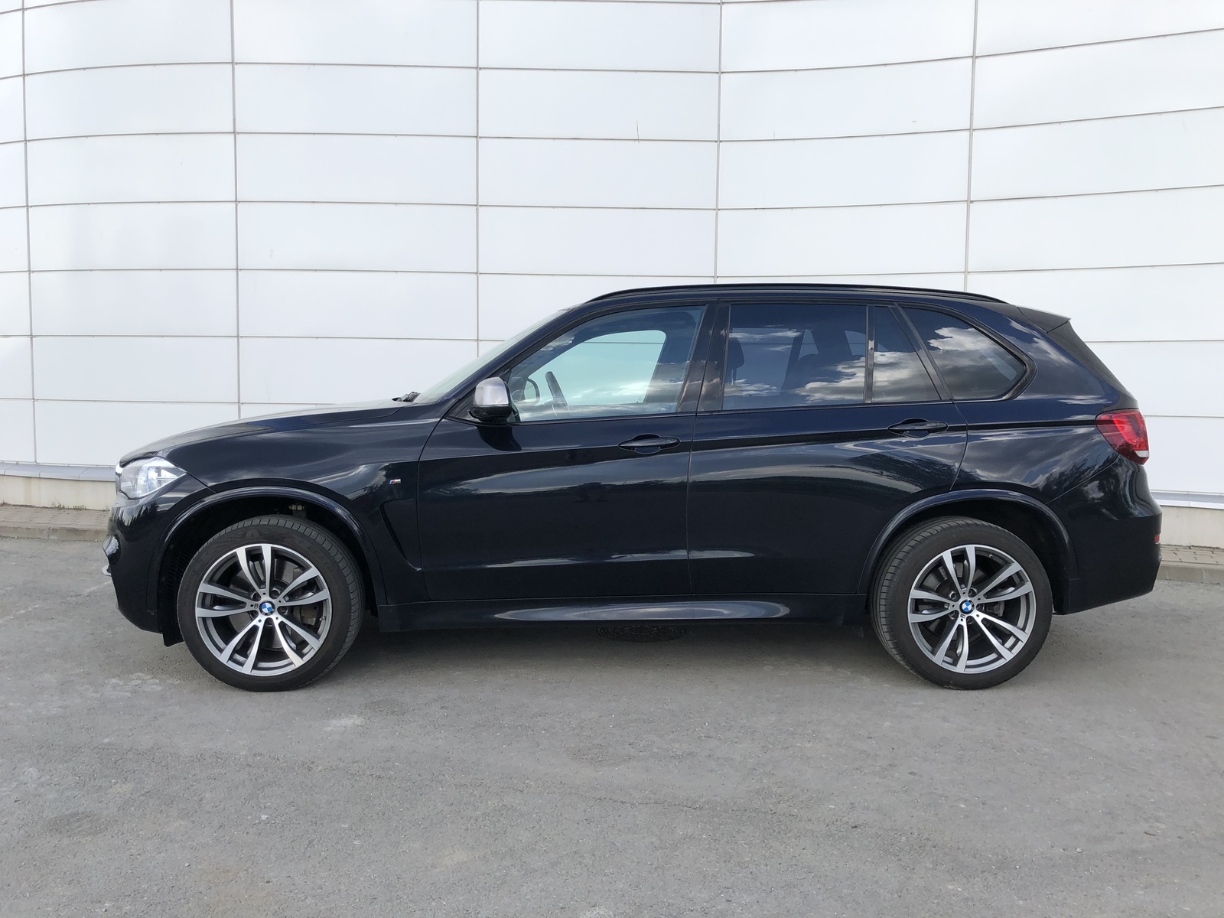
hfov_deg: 63.4
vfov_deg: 49.7
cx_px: 612
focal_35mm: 28
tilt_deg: -3.6
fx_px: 990
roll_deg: -0.7
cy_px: 459
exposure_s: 1/565
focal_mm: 4
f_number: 1.8
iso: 20
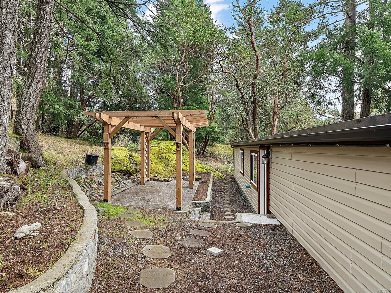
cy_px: 141
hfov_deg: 87.4
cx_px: 174
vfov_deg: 71.6
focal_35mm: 18
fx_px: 203
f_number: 7.1
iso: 320
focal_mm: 16
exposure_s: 1/10
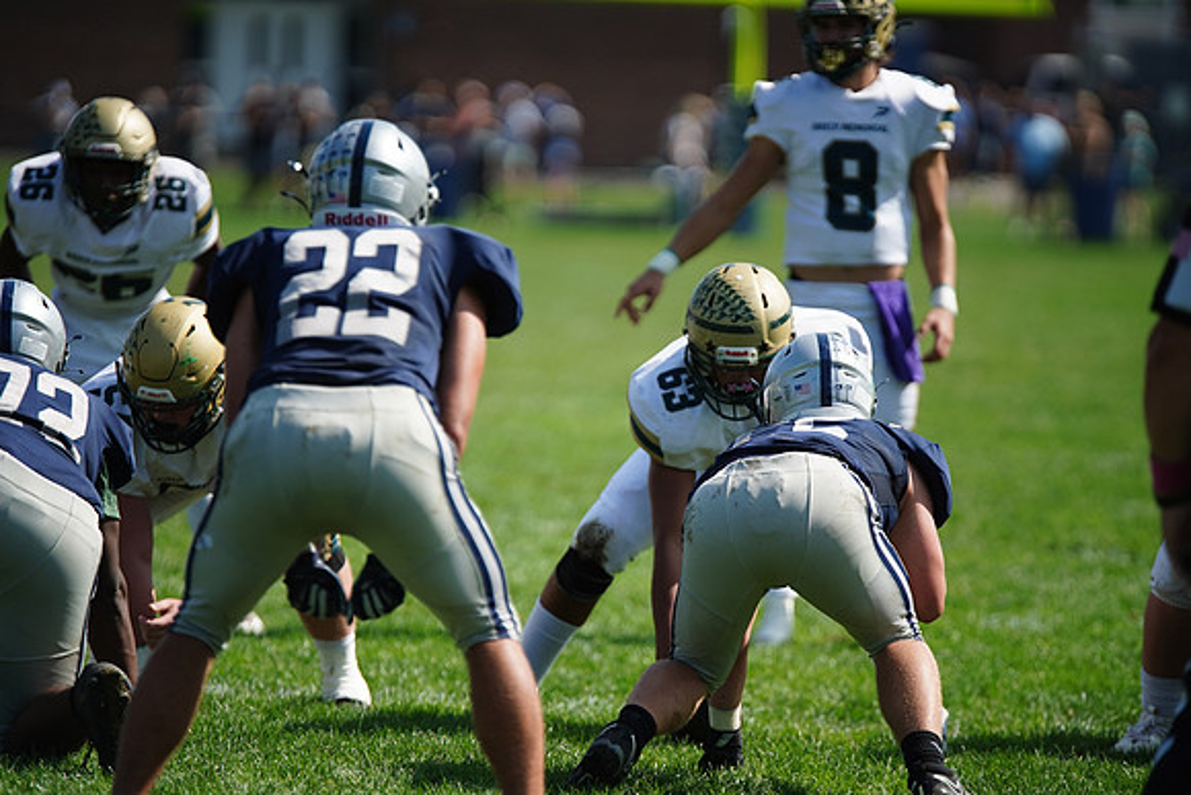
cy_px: 398
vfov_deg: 4.6
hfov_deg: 6.9
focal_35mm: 300
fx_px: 9927
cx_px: 596
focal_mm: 300
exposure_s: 1/5000
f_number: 2.8
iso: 400
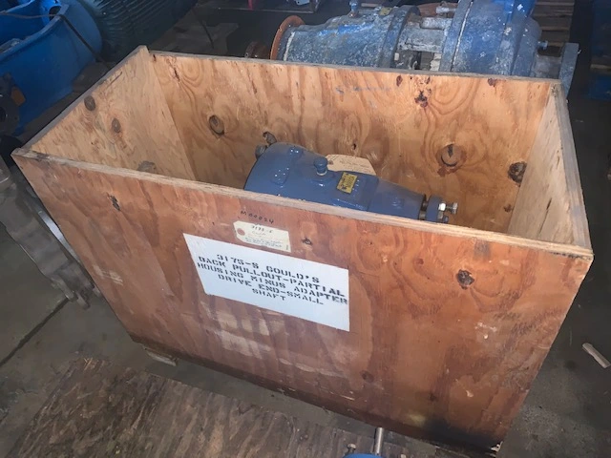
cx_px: 306
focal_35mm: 26
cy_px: 229
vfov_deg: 53.1
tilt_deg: -42.3
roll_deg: +7.7
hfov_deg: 67.3
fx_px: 459
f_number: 1.8
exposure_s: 1/17
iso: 125
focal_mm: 4.25
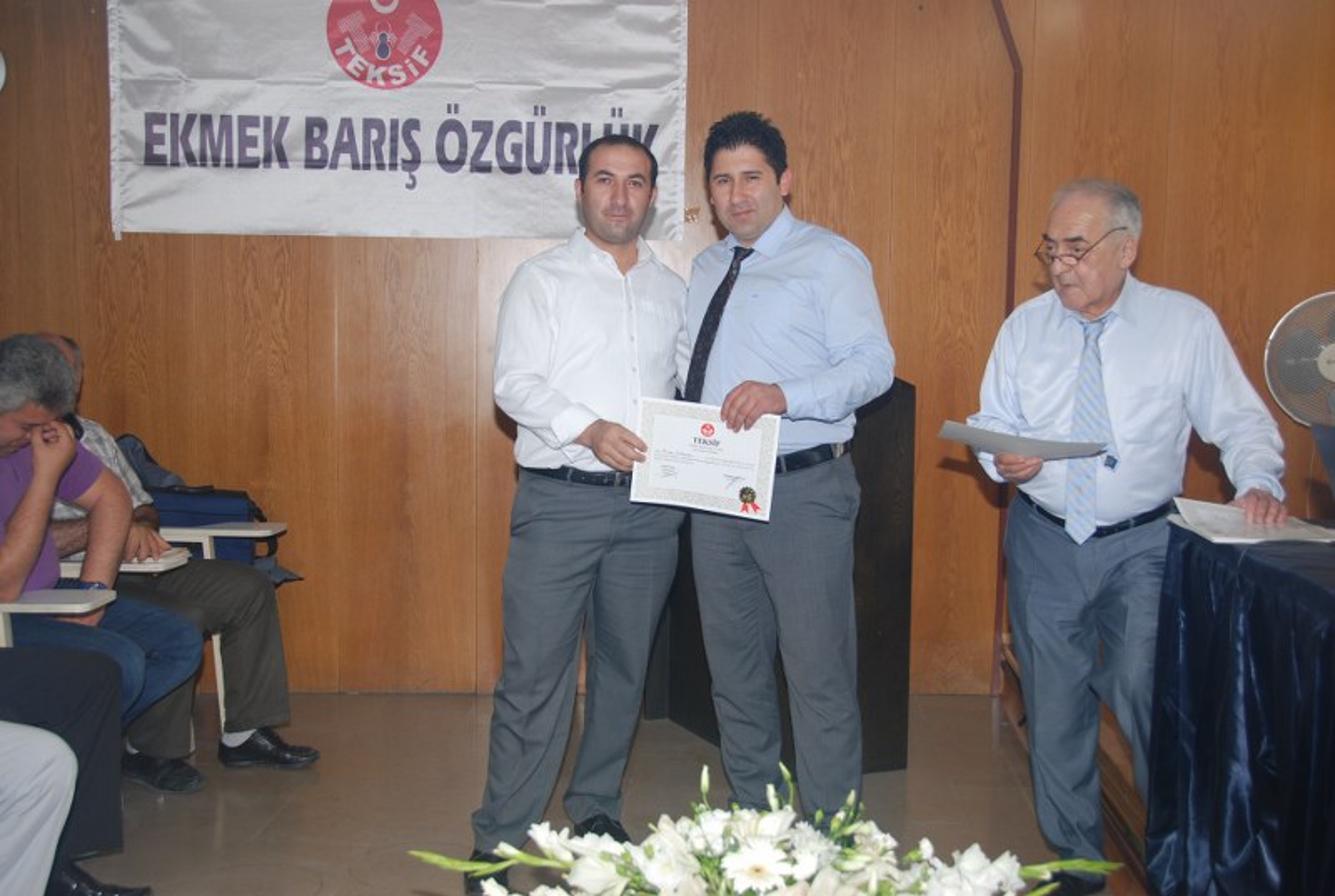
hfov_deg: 46.3
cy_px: 448
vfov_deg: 32.0
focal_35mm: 42
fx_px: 1561
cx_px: 668
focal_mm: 28
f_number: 4
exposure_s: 1/60
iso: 200
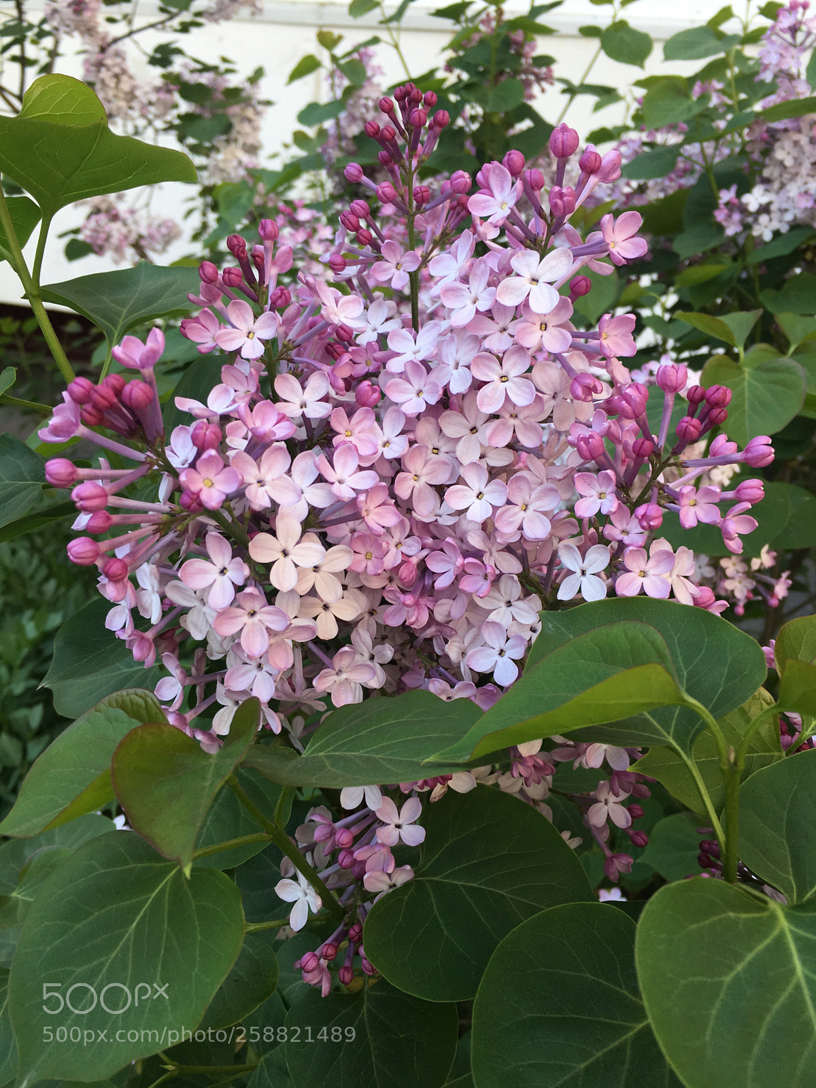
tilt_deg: -20.9
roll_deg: -3.9
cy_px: 544
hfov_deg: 48.2
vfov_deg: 61.7
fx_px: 911
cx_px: 408
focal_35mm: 29
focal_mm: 4.15
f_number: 2.2
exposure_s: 1/264
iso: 25
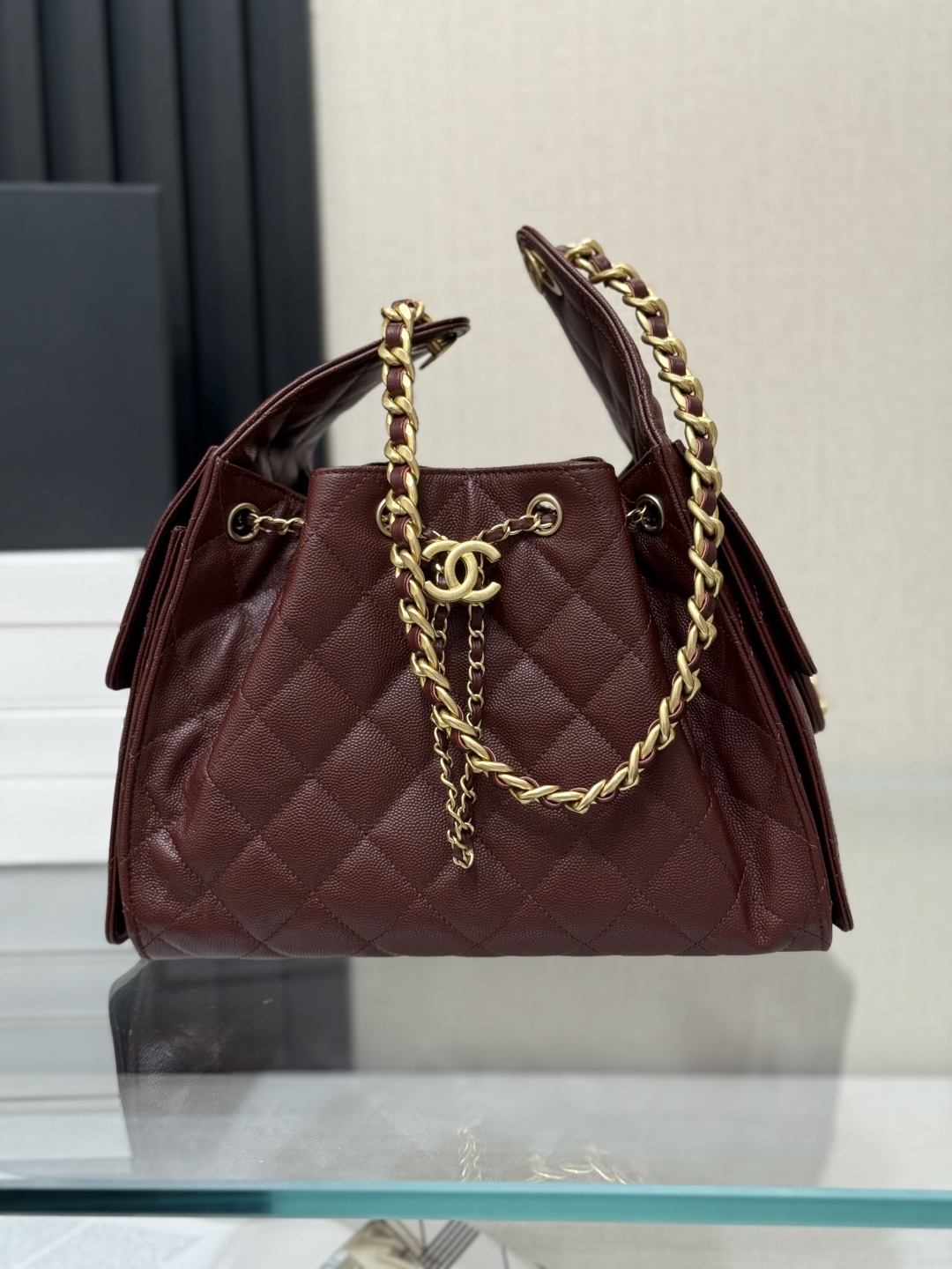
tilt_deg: -5.2
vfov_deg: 39.7
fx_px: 1760
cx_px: 476
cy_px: 634
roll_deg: +1.5
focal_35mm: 48
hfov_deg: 30.3
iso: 64
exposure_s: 1/276
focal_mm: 6.76
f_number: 1.78
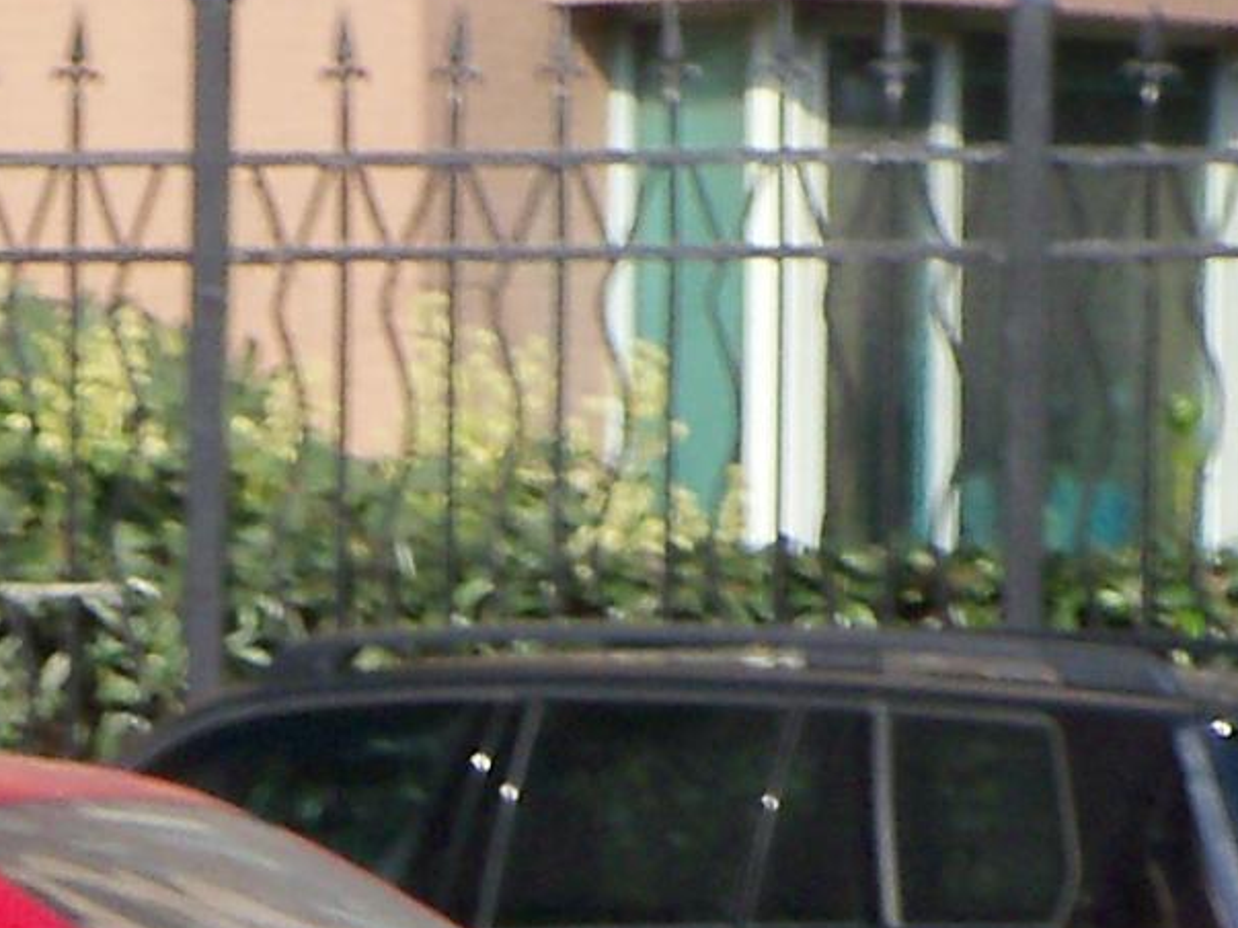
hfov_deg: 3.3
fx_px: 21418
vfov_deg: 2.5
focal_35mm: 599
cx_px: -289
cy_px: 1778
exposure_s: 1/400
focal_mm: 23.5
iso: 80
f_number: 4.2
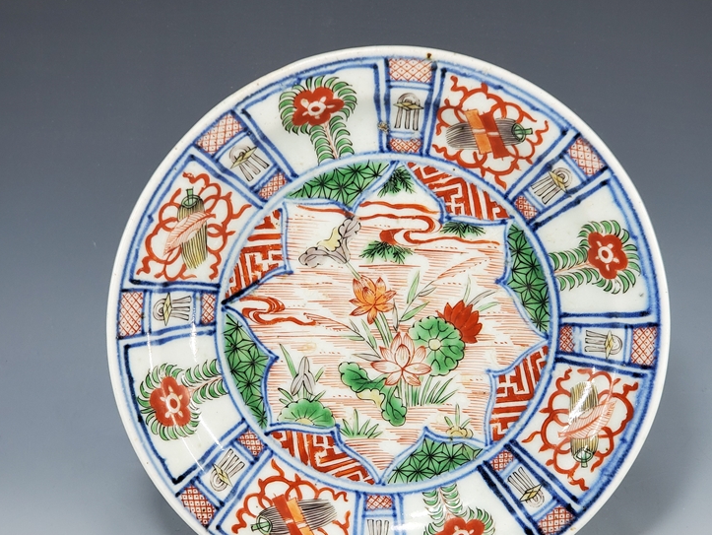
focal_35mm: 69
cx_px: 365
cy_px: 326
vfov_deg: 21.3
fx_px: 1420
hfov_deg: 28.1
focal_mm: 6
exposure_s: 1/40
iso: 50
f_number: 2.4
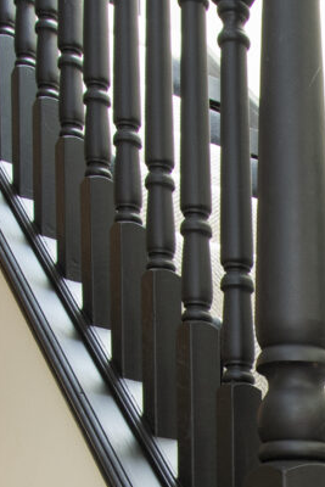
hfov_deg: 17.5
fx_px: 974
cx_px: 444
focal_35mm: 72
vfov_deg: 24.5
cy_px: 631
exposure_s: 1/4
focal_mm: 10
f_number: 9
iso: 320
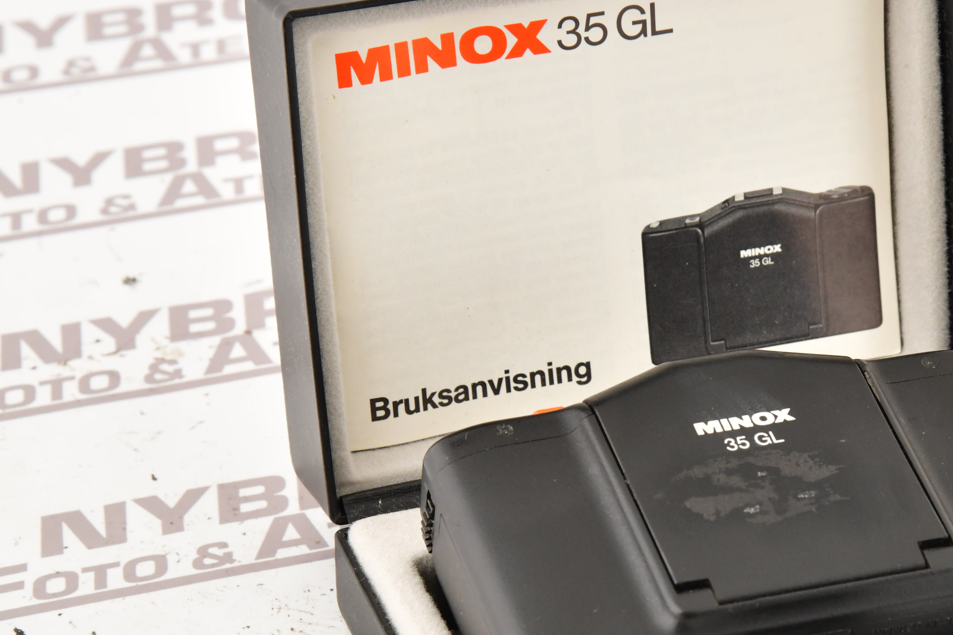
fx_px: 5135
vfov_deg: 7.1
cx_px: 751
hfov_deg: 10.6
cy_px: 439
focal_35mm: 194
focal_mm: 120
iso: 1600
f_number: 13
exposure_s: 1/160
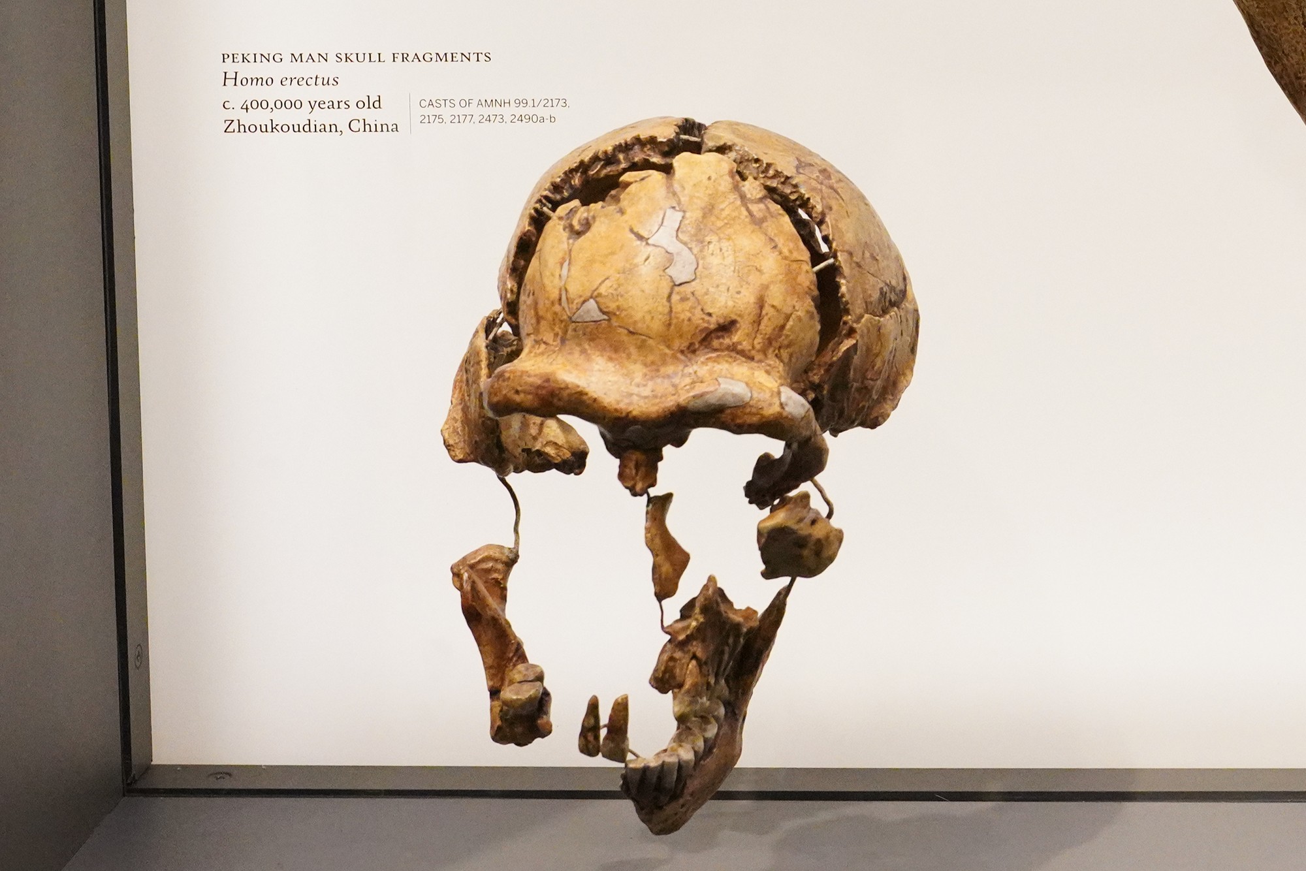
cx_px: 653
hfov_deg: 48.5
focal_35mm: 40
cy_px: 436
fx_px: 1451
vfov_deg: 33.4
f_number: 8
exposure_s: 1/80
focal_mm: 40
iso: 10000
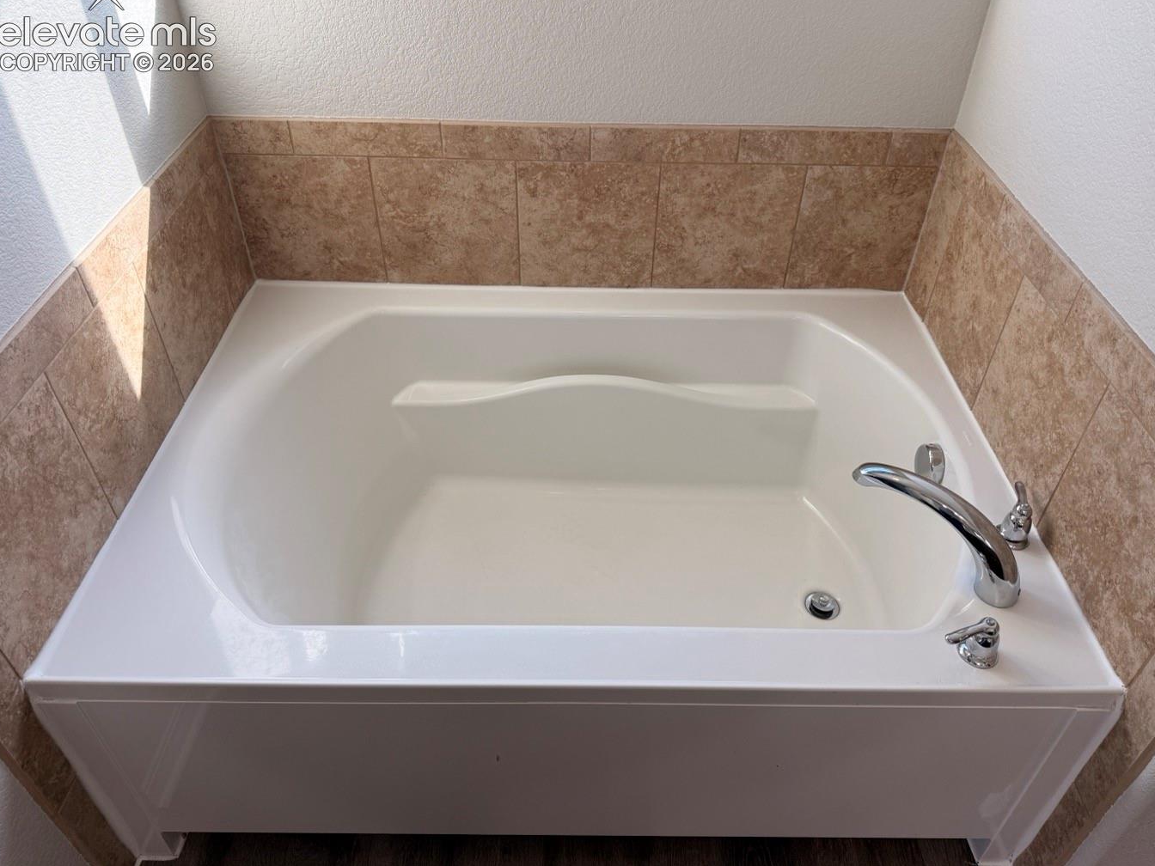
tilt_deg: -38.5
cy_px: 418
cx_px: 588
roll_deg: -0.5
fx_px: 834
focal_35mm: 25
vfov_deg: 54.9
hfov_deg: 69.4
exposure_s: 1/423
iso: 100
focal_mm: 6.76
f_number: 1.78
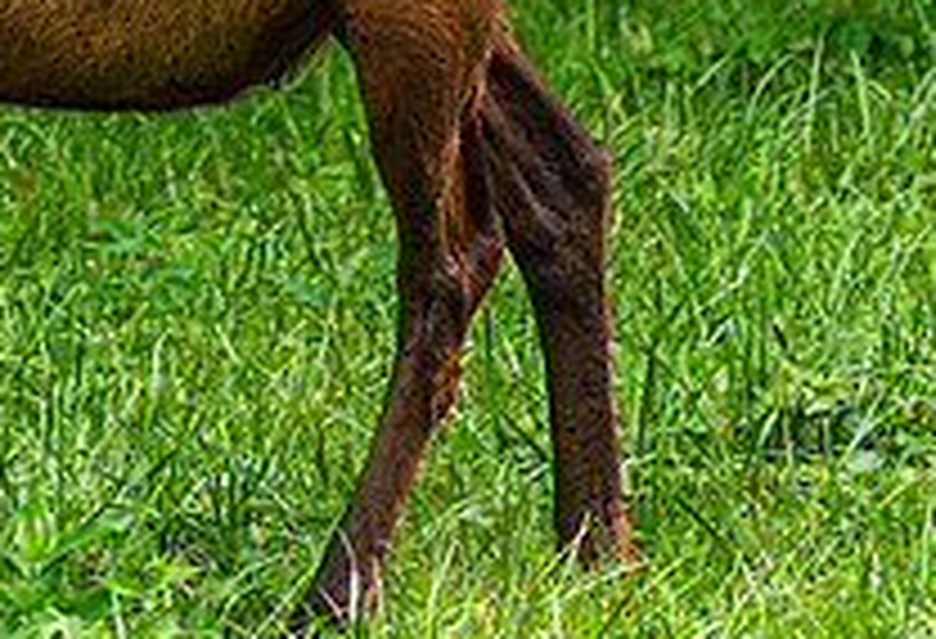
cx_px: -257
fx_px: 40728
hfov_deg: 1.3
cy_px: -58
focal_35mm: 1555
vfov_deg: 0.9
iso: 360
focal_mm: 500
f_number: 7.1
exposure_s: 1/160
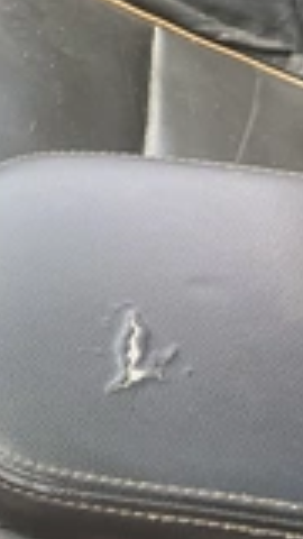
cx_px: -232
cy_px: 398
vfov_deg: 26.5
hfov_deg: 13.7
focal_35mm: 79
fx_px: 1128
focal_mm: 3
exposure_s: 1/122
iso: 32
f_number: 1.8
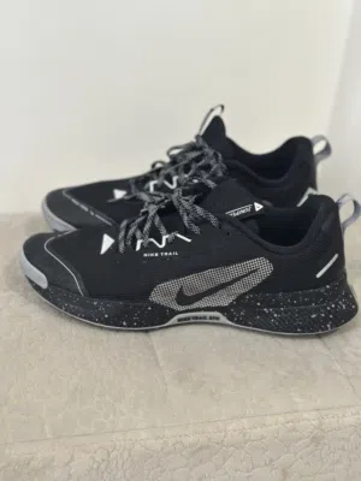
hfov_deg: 30.3
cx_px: 180
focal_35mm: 48
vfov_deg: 39.7
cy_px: 240
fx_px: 667
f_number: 1.78
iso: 400
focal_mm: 6.86
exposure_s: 1/58
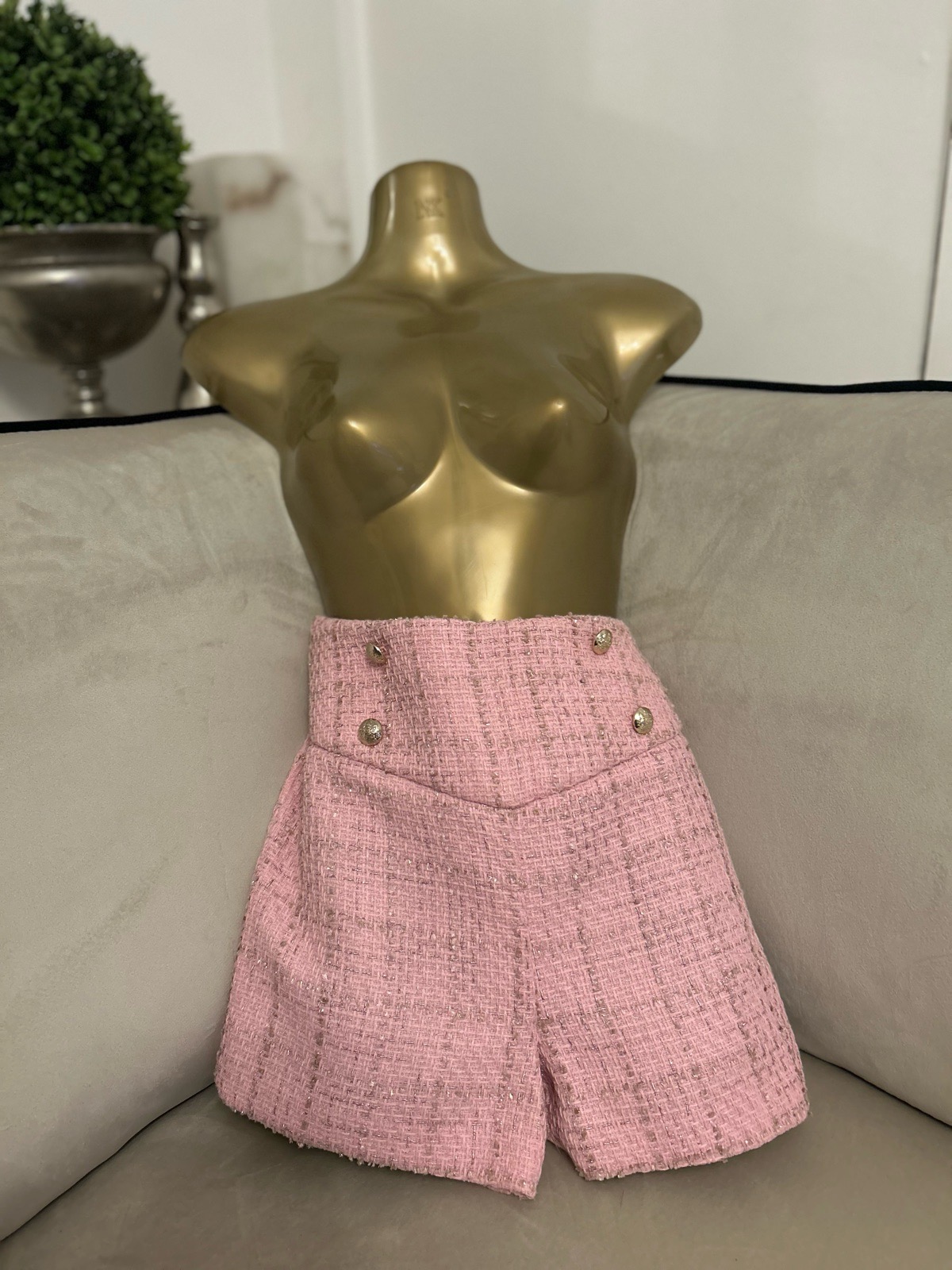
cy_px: 635
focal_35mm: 26
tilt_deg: -18.2
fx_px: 953
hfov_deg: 53.1
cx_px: 476
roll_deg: +2.0
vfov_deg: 67.3
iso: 320
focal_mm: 5.7
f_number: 1.5
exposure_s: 1/60
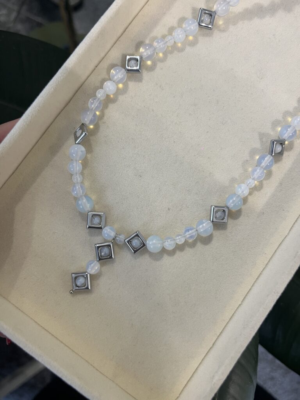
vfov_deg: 67.3
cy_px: 200
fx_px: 300
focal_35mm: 26
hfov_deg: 53.1
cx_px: 150
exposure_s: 1/50
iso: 64
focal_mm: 5.1
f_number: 1.6
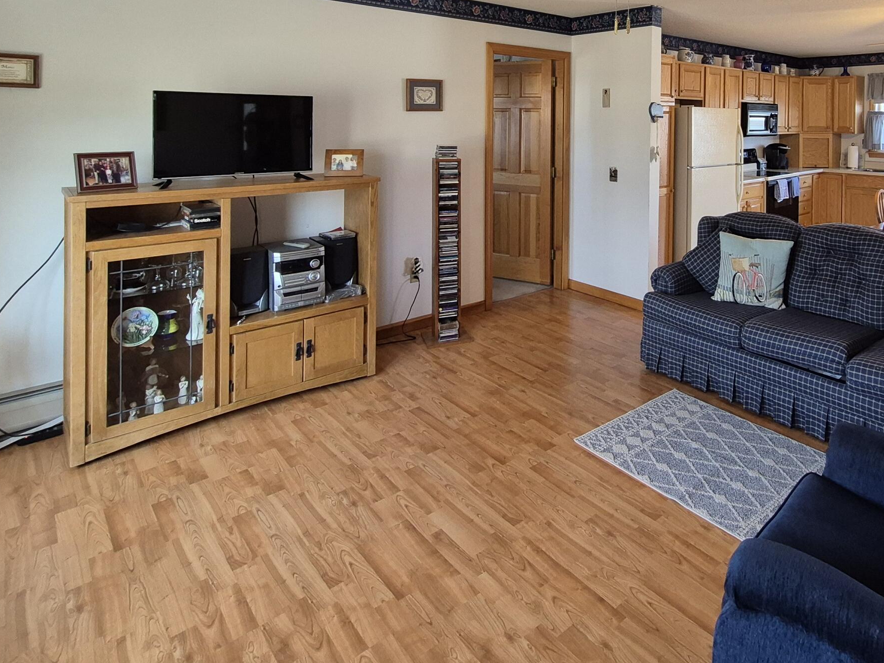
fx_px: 562
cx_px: 589
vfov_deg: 56.4
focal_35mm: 22
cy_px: 128
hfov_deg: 74.0
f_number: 2.2
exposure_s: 1/60
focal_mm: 1.74
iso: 200
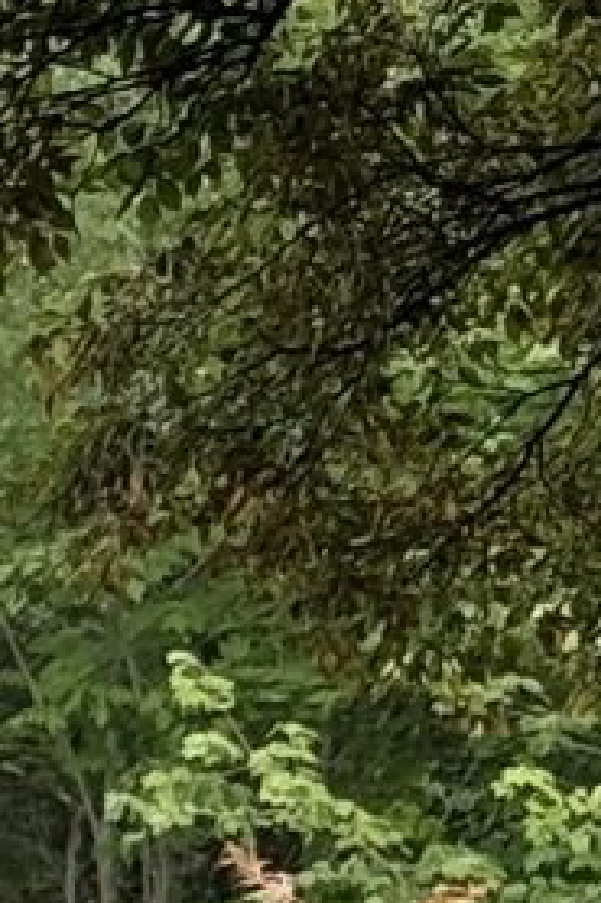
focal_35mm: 359
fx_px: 9000
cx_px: -1306
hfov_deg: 3.7
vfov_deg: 5.7
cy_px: 864
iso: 100
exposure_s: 1/121
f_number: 1.78
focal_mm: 6.76
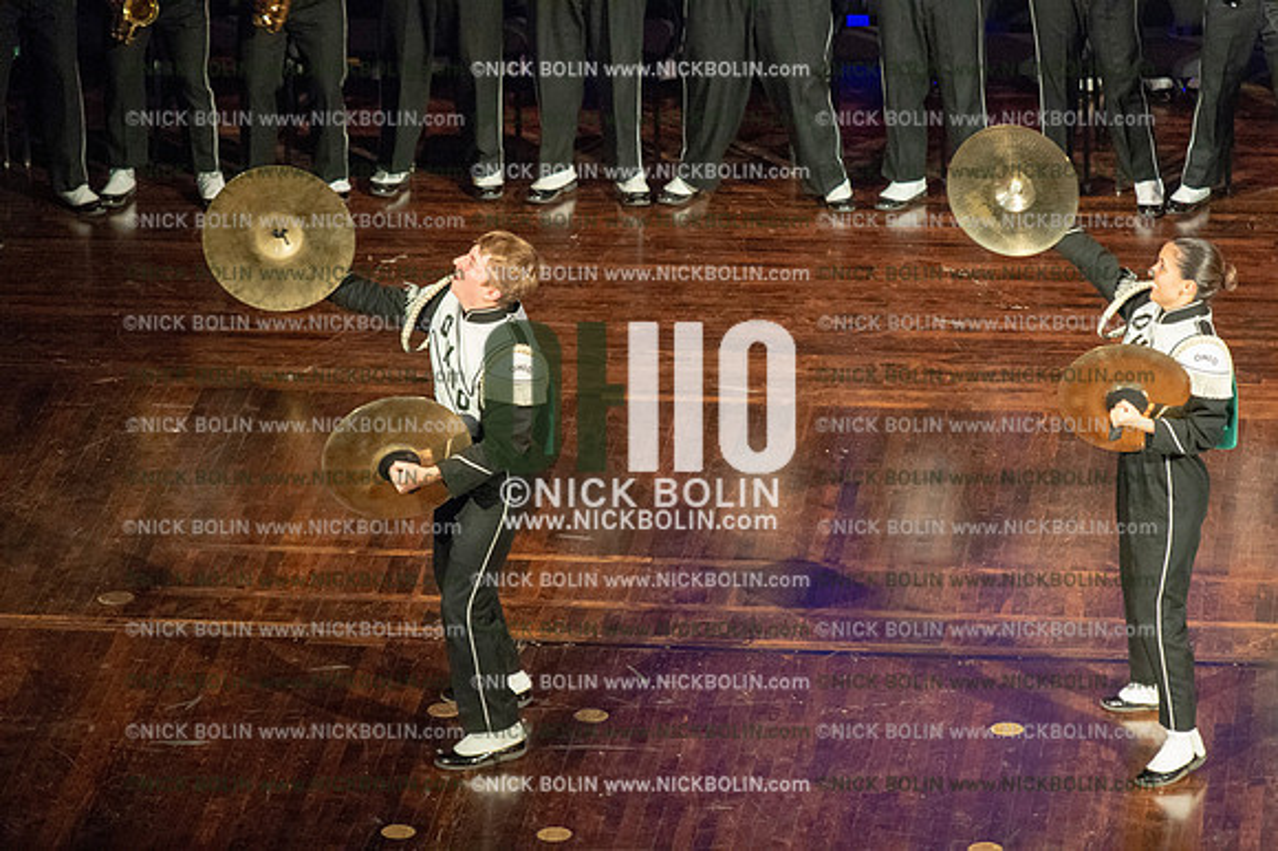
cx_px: 639
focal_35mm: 210
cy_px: 426
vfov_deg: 6.5
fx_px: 7450
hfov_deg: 9.8
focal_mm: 210
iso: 8000
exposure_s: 1/200
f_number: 5.6
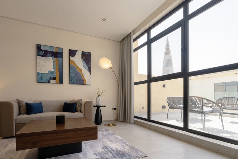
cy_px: 80
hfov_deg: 96.7
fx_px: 106
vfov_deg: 73.8
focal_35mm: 16
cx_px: 119
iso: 2000
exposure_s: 1/1600
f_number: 8
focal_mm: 16
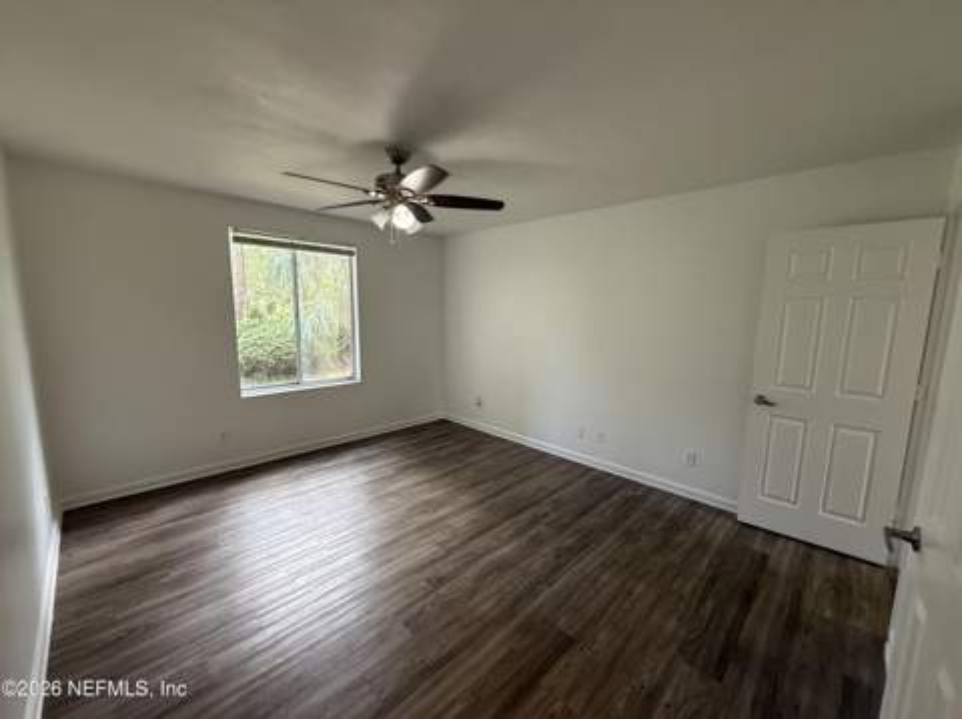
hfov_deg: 102.1
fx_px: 389
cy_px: 360
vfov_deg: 85.6
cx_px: 481
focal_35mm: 14
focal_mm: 2.22
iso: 250
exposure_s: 1/120
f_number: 2.2
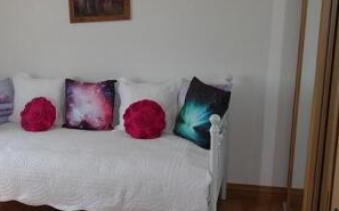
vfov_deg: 25.7
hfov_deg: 38.7
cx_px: 63
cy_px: 134
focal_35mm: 50
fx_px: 462
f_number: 3.5
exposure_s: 1/100
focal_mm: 4.1
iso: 80
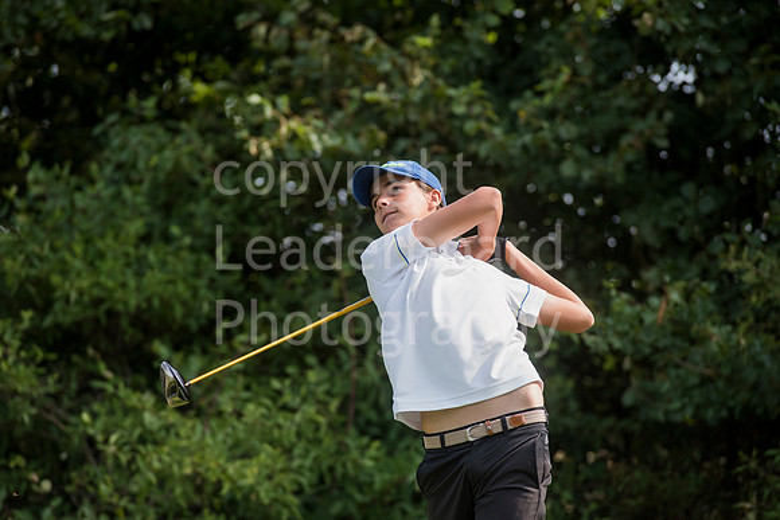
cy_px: 260
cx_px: 390
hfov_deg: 6.9
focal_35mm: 300
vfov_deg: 4.6
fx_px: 6501
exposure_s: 1/1000
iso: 400
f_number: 5.6
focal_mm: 300
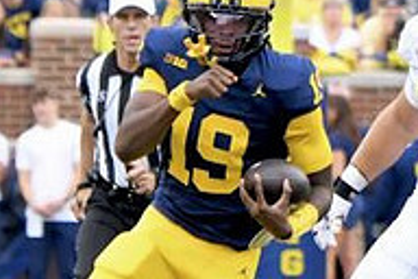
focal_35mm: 1044
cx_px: 207
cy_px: 181
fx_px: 12121
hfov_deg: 2.0
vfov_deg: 1.3
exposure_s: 1/1000
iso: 1600
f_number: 5.3
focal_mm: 230
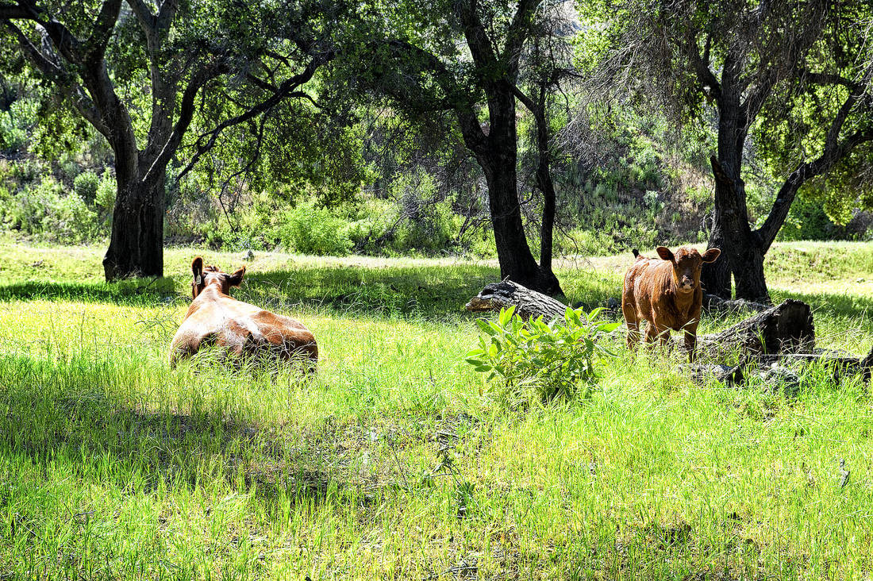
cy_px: 290
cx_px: 436
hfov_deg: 28.9
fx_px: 1696
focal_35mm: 70
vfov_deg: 19.4
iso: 400
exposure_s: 1/200
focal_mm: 70
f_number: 11
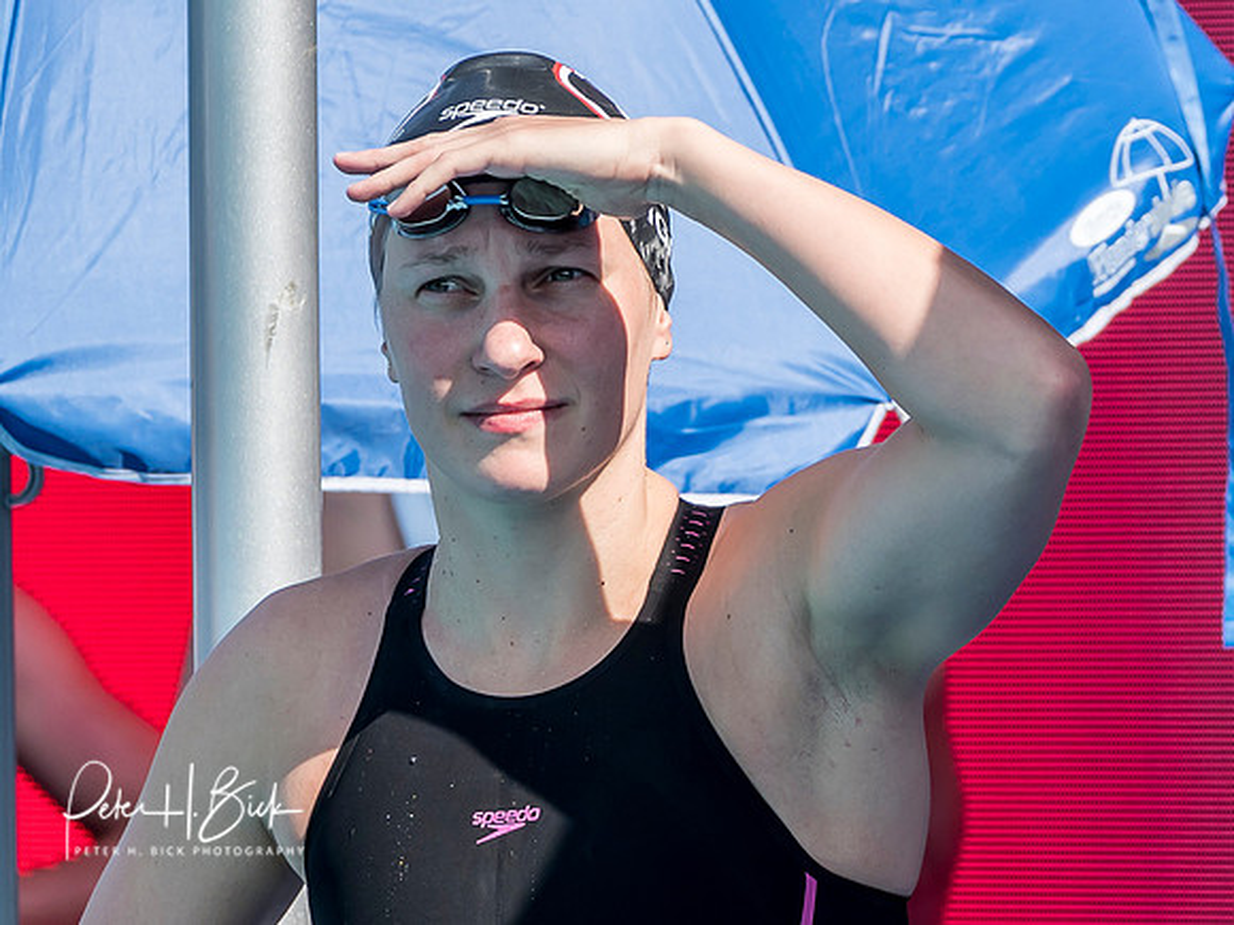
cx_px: 611
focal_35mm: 912
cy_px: 577
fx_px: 32524
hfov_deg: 2.2
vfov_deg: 1.6
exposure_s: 1/640
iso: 250
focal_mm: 200
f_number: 5.6
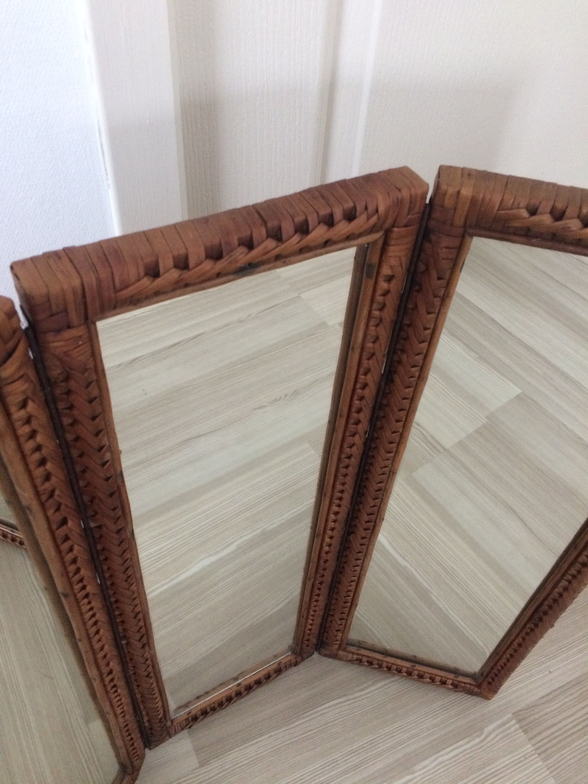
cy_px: 392
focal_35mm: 29
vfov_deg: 61.7
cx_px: 294
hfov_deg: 48.2
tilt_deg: -46.0
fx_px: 657
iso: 320
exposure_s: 1/33
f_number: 2.2
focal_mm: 4.15
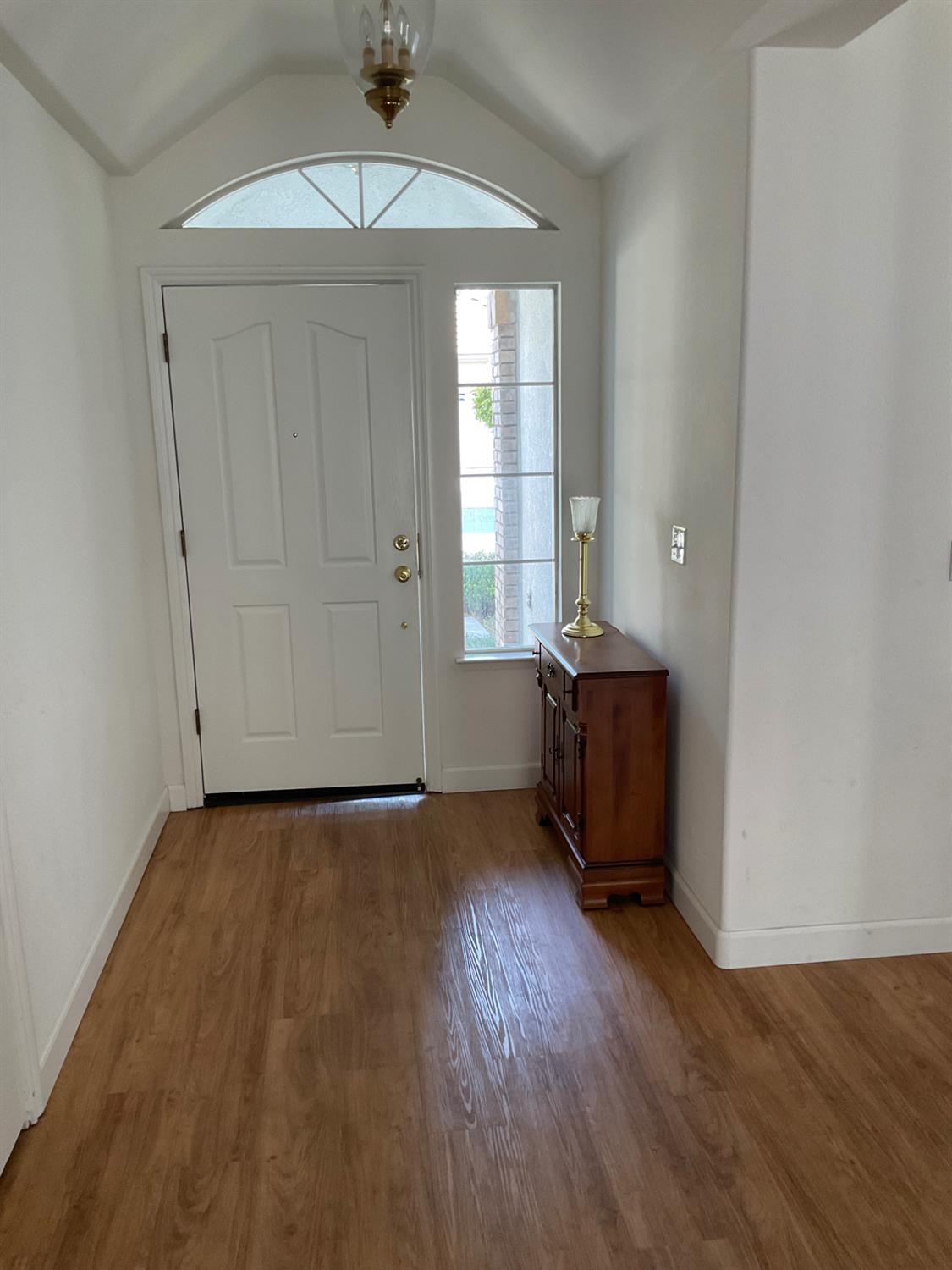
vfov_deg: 61.7
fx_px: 1063
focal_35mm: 29
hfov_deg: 48.2
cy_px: 635
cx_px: 476
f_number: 1.8
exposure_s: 1/60
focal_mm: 3
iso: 80
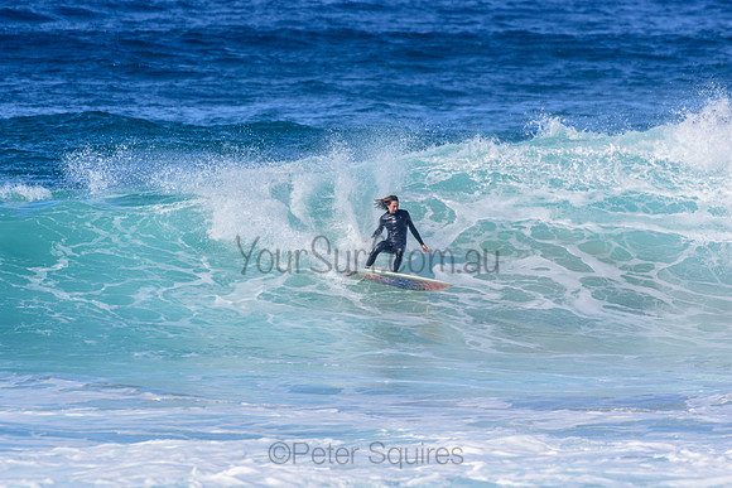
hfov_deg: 2.7
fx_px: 15253
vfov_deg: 1.8
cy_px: 244
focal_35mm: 750
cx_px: 366
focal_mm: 500
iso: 250
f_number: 5.6
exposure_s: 1/2000
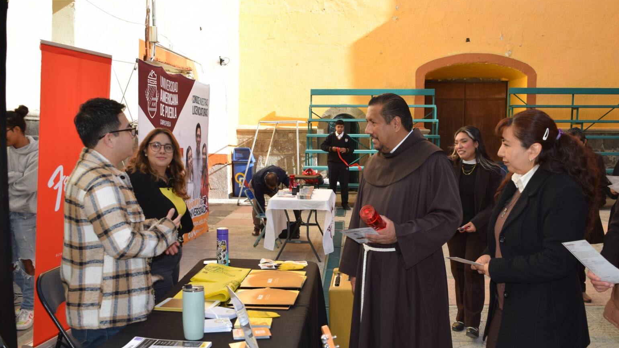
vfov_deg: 31.5
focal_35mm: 38
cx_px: 318
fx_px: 616
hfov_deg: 53.3
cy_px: 210
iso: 100
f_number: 6.3
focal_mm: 23
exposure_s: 1/160
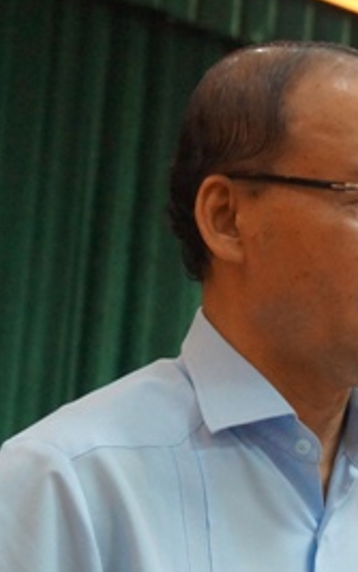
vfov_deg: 9.5
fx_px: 3438
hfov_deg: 5.9
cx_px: 639
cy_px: 468
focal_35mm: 220
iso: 3200
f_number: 5.6
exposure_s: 1/60
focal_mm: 55
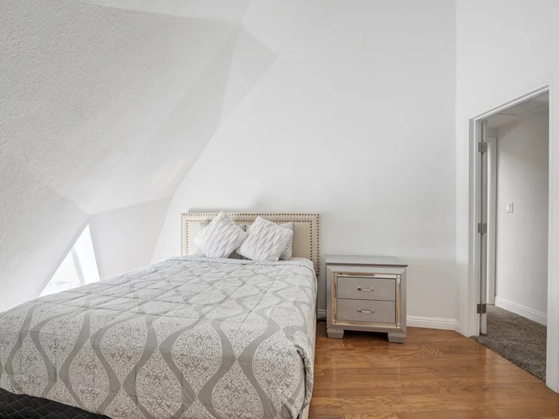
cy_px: 219
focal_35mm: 16
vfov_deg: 78.0
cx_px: 269
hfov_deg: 94.5
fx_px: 258
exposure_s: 1/3
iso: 100
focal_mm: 14
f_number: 9
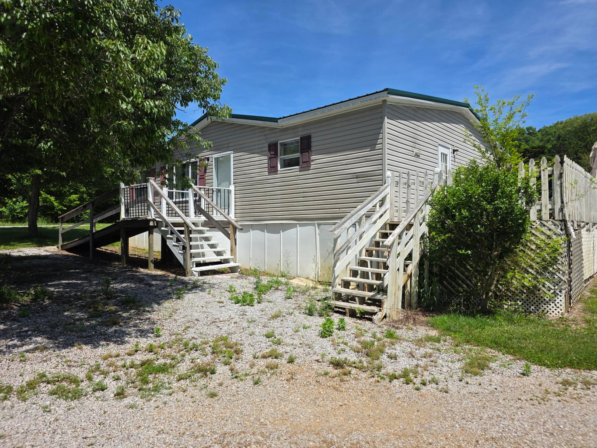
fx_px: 397
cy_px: 224
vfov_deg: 58.9
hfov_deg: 73.9
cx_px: 298
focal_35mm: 23
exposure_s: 1/5958
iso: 80
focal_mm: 6.3
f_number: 1.7
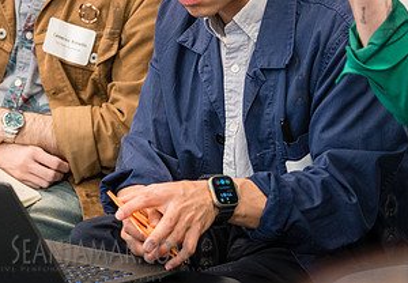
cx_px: 149
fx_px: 2341
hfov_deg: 10.0
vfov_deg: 6.9
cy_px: 1
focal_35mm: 204
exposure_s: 1/100
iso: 2000
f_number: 4
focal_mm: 99
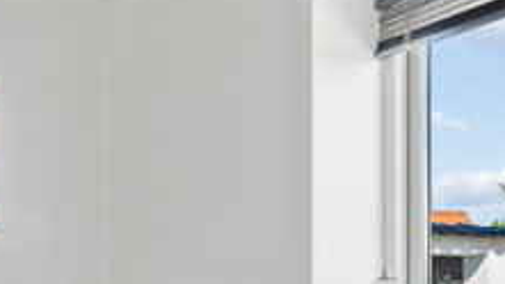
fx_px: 709
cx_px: 260
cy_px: 301
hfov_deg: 39.2
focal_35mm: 53
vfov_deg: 21.6
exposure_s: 1/13
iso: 200
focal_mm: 14
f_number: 10
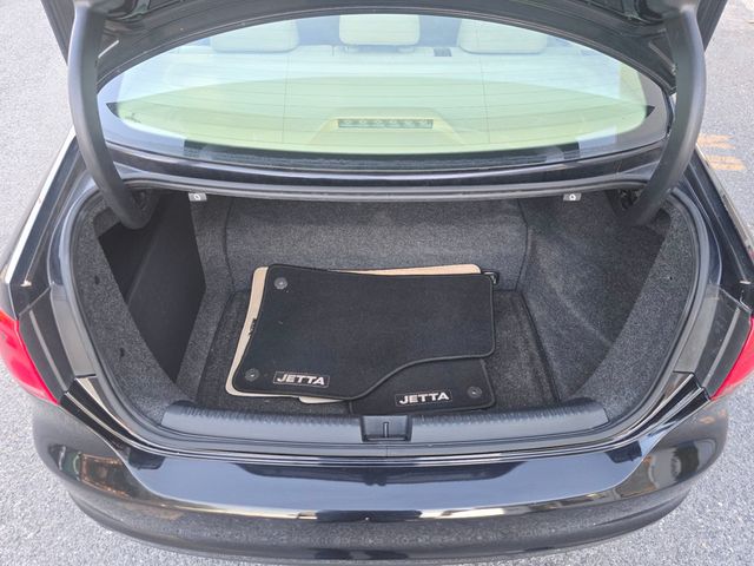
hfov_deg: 73.9
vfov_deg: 58.9
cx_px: 377
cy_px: 283
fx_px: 501
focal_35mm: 23
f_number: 1.7
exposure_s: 1/120
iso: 125
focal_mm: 6.3
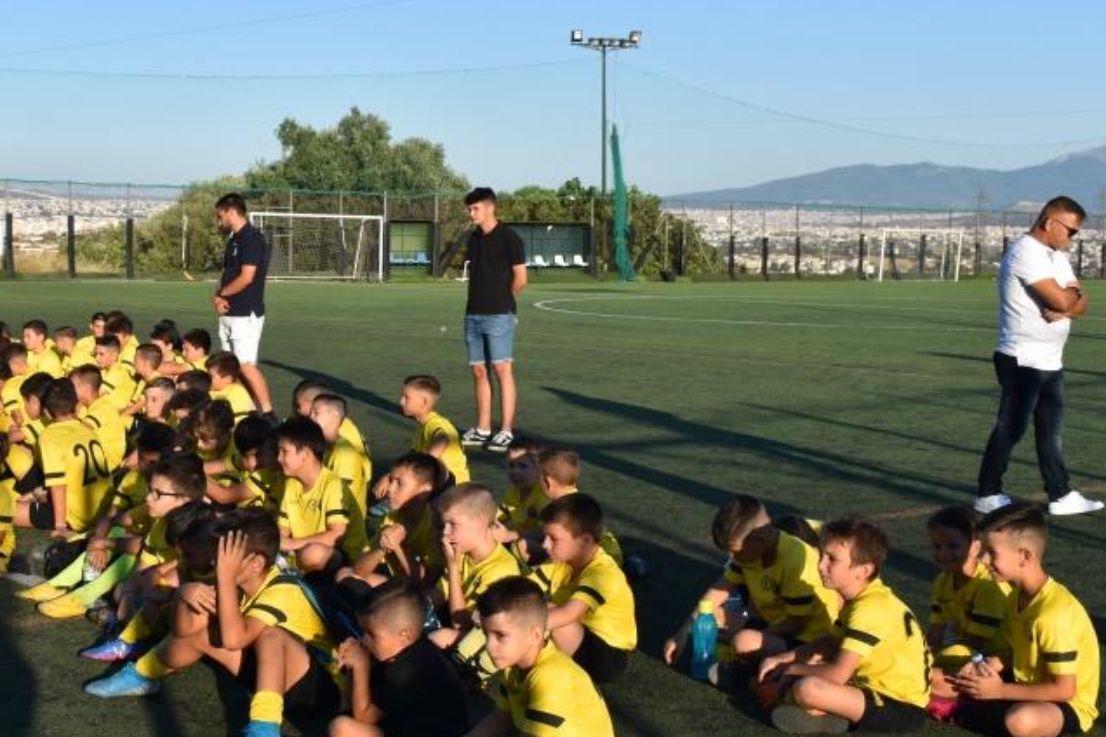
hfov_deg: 33.9
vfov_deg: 23.4
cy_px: 394
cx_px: 304
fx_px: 1782
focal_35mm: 58
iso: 110
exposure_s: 1/250
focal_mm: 24
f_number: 8
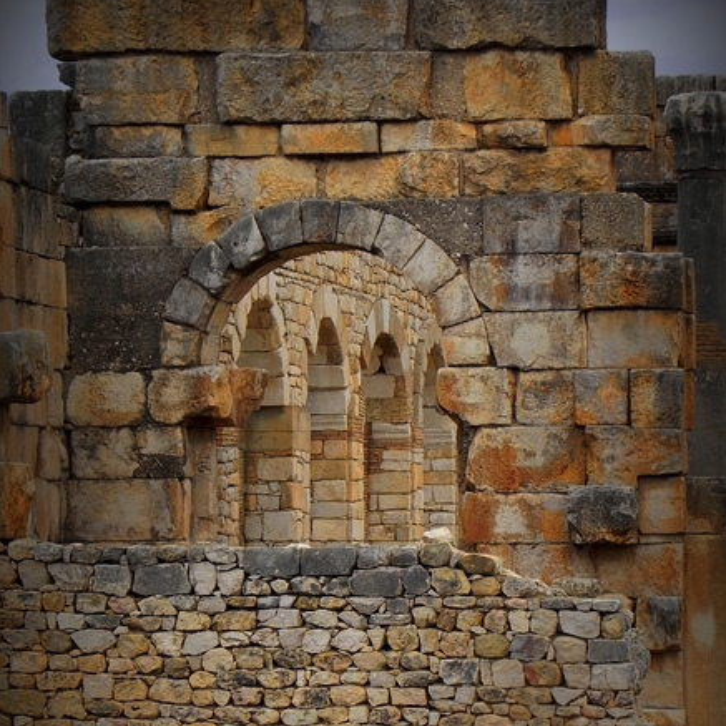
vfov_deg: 11.4
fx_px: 3630
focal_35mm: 153
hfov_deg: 11.4
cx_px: 364
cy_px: 430
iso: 160
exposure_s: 1/207
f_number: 5.6
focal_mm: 23
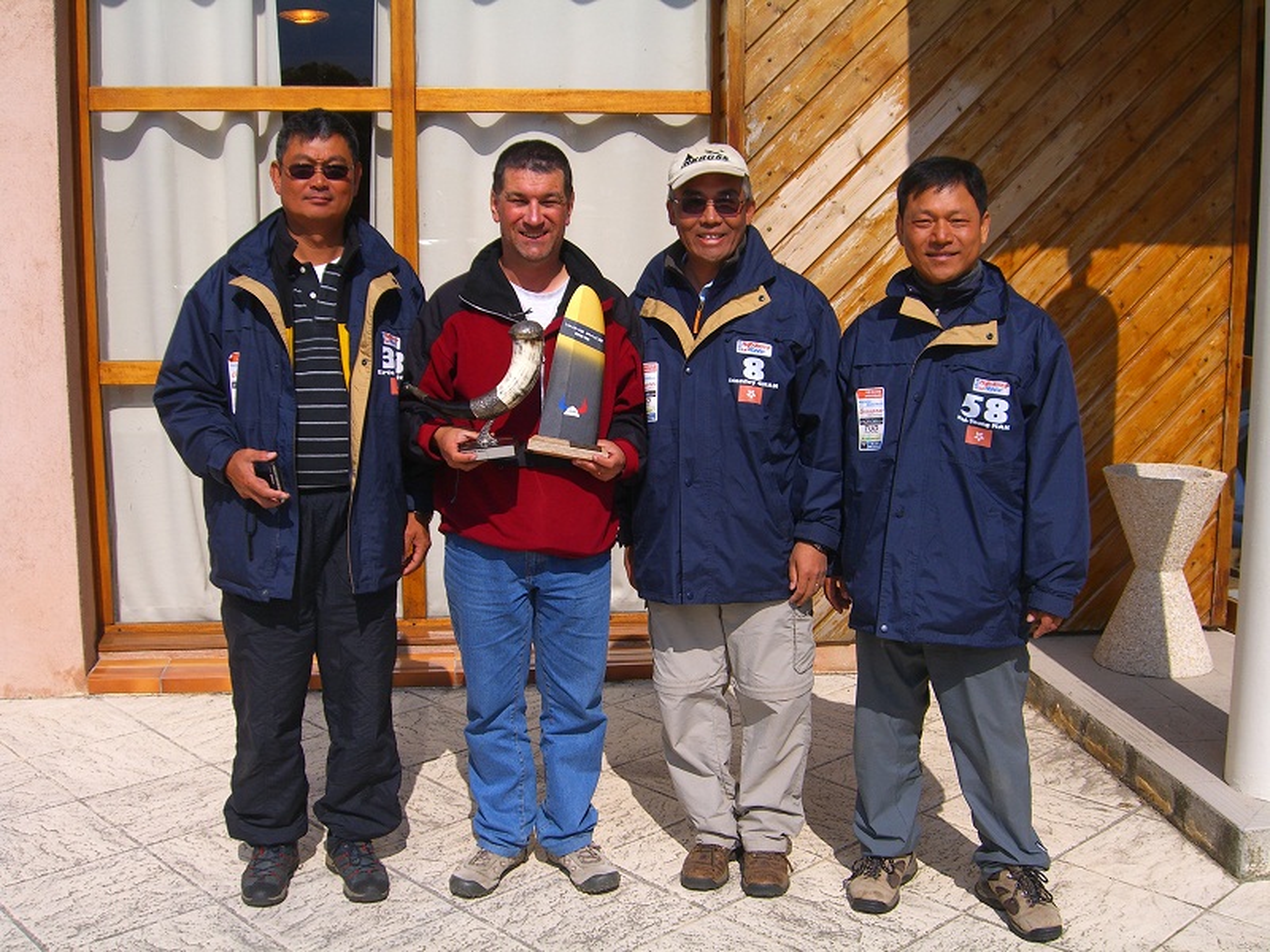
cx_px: 635
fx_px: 1394
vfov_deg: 37.7
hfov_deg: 49.0
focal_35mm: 38
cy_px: 476
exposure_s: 1/250
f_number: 8
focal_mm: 7.9
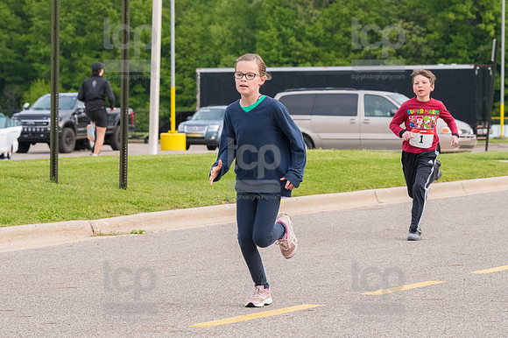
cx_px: 254
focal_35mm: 165
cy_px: 169
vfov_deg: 8.3
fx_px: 2327
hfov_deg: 12.5
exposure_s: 1/1250
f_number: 7.1
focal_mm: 110
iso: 3200
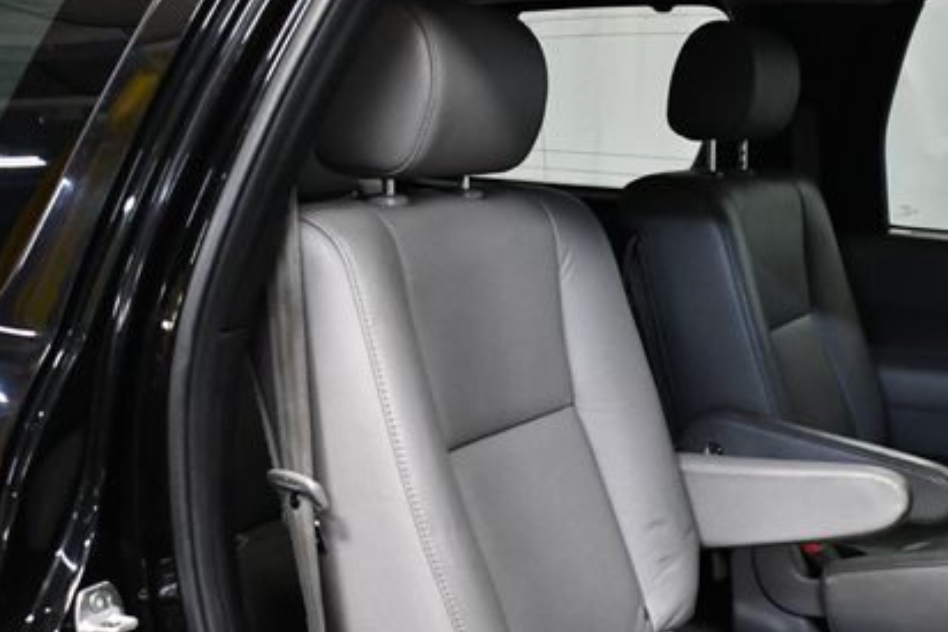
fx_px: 1475
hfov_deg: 35.0
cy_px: 425
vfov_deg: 24.1
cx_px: 690
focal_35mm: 56
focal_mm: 18
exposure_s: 1/125
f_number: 3.5
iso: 3200
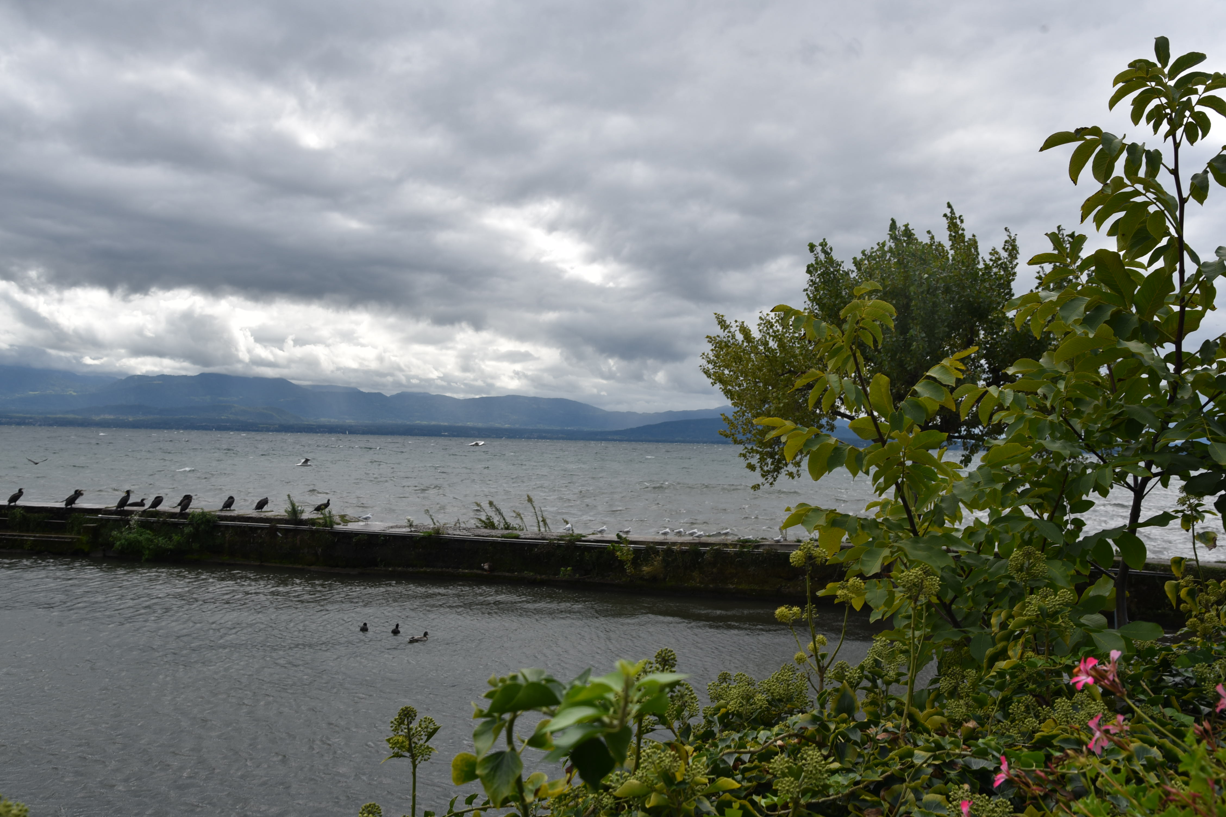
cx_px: 613
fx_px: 1158
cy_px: 408
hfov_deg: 55.8
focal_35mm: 34
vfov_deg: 38.9
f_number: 10
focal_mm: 34
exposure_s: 1/400
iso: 200
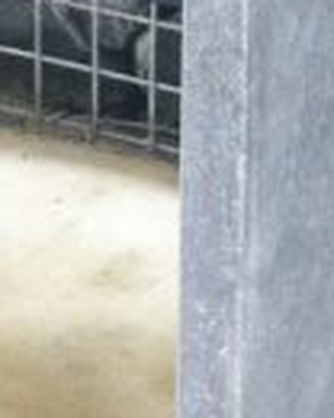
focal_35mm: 269
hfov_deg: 5.7
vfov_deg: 7.0
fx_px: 3324
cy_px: -344
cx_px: 14
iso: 100
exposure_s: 1/120
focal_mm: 3.85
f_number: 2.8
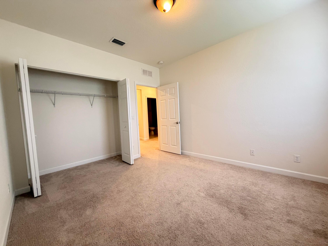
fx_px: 133
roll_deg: +3.5
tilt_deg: -3.4
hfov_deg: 102.1
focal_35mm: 14
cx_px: 164
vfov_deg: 85.7
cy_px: 123
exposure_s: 1/60
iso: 400
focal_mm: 2.22
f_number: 2.2
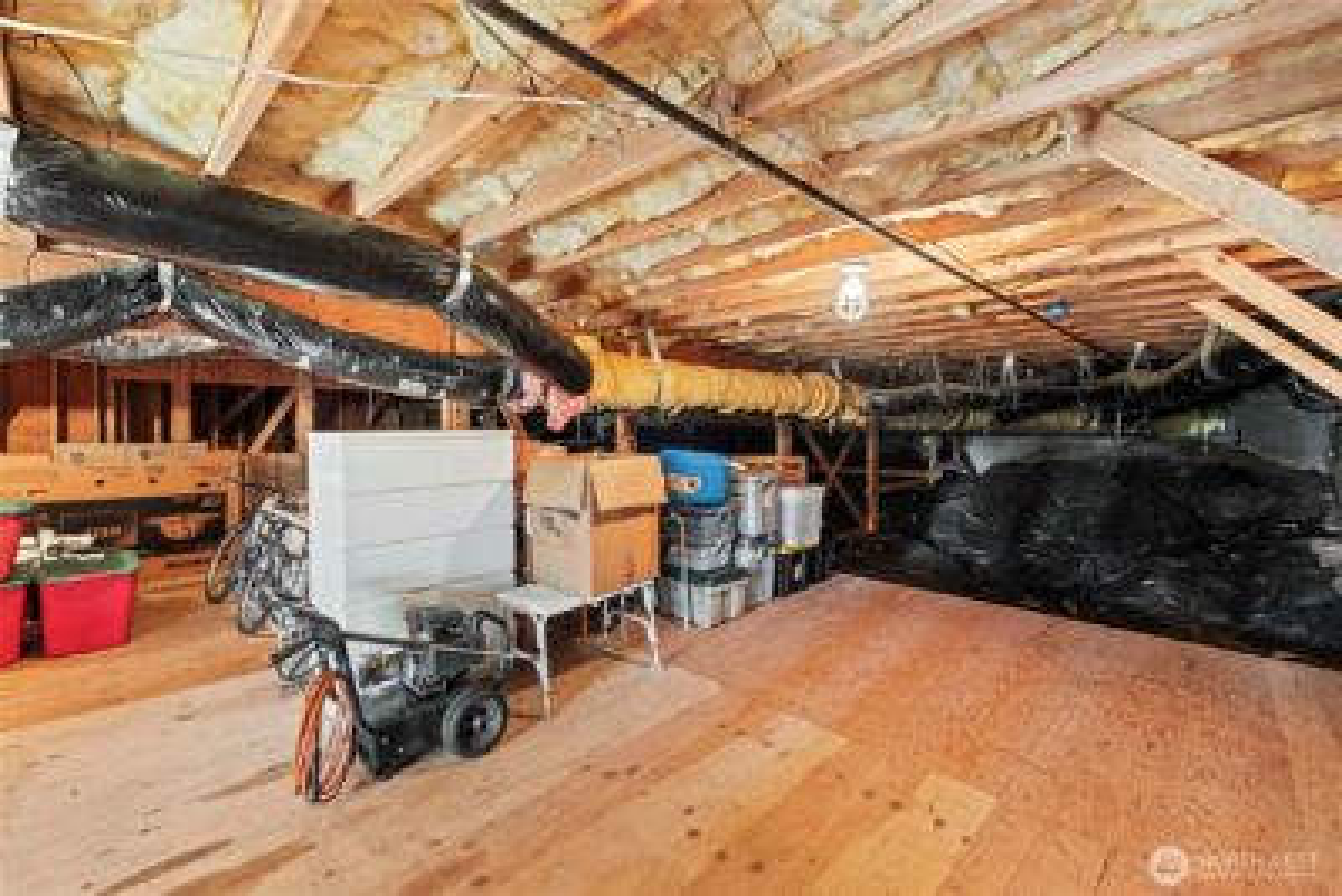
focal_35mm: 15
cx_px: 671
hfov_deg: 100.4
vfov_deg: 77.4
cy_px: 448
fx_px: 559
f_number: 8
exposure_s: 5
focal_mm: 10
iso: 800
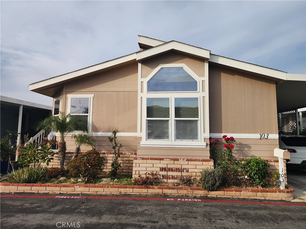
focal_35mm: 23
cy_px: 114
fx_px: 203
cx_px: 153
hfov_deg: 73.9
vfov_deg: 58.9
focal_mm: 6.4
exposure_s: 1/978
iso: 12
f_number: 1.8
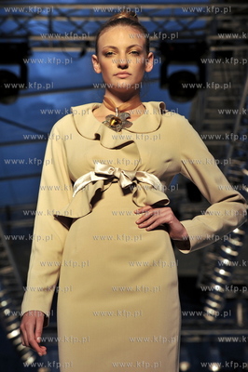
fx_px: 1501
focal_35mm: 145
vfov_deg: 14.2
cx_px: 124
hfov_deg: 9.4
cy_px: 186
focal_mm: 145
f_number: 9
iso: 1000
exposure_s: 1/500
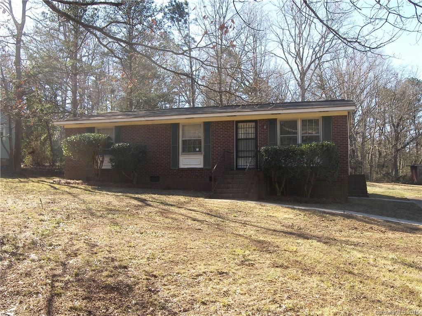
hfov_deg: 52.6
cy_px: 158
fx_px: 427
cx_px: 211
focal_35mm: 35
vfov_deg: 40.7
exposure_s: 1/200
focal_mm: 7.3
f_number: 3.2
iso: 50
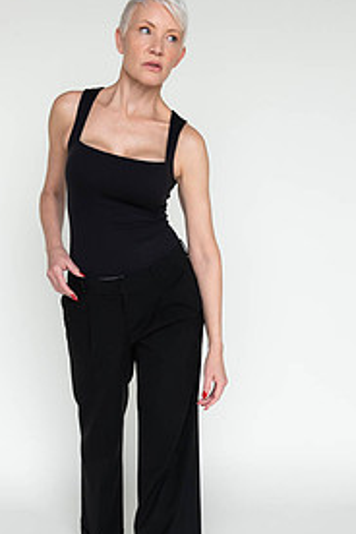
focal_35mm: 49
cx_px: 130
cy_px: 329
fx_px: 727
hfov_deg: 27.4
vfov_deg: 40.1
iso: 640
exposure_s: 1/125
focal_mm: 30
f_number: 6.3
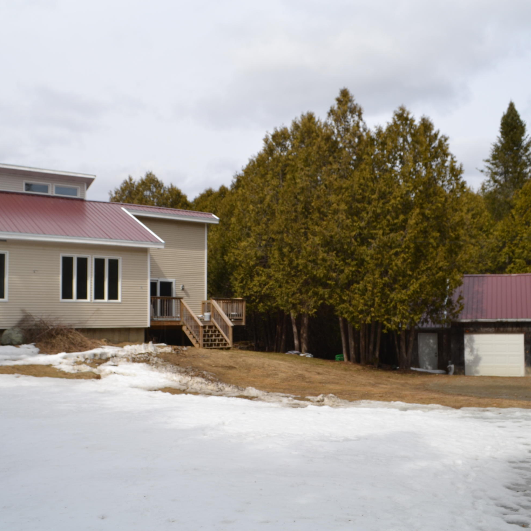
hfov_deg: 47.2
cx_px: 244
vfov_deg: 47.2
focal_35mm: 35
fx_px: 607
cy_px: 262
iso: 100
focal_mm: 18
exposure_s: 1/200
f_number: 8
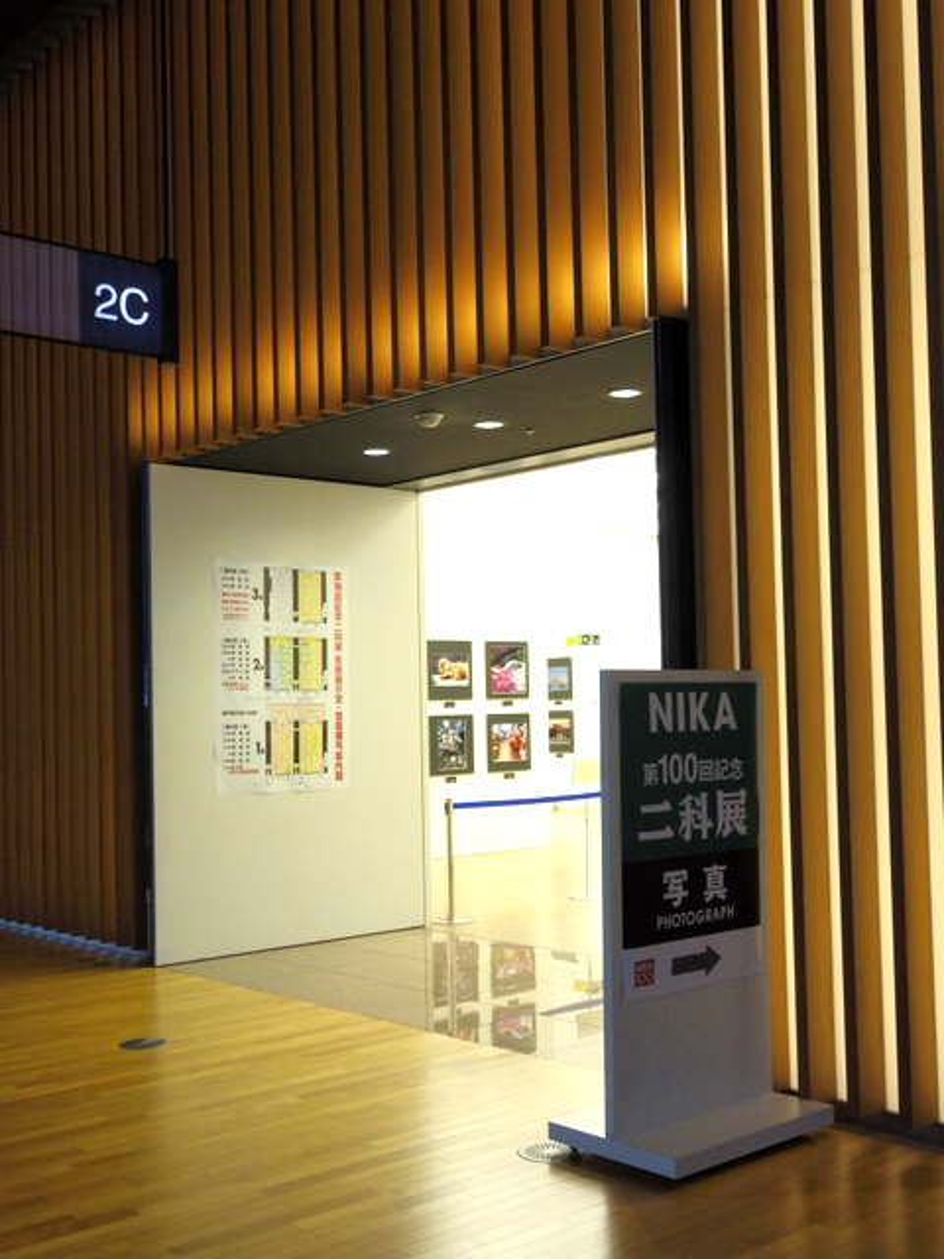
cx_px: 472
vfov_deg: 46.8
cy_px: 630
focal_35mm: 40
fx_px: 1454
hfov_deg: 36.0
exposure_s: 1/60
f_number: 3.2
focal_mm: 7.2
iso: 400
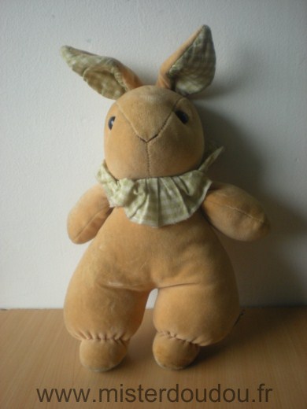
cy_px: 204
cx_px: 154
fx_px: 449
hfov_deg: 37.7
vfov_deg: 49.0
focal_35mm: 38
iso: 197
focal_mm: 6.3
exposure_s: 1/56.5
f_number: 3.1
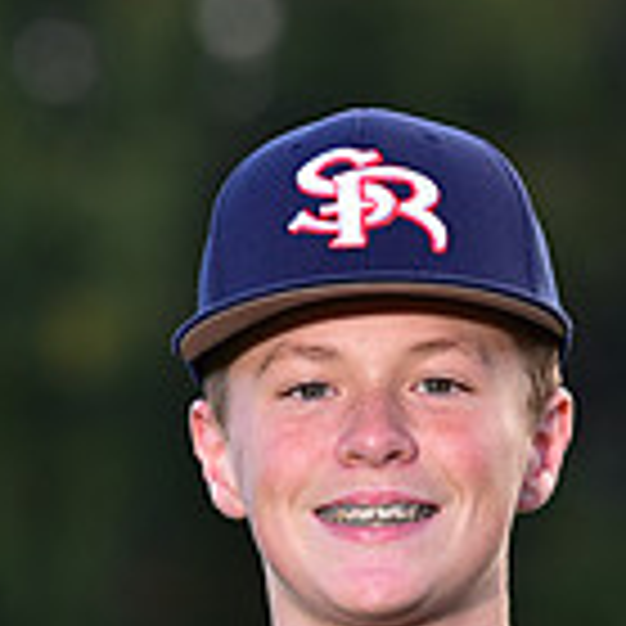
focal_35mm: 622
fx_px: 12726
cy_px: 1036
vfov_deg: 2.8
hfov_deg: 2.8
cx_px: 381
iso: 200
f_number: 4.5
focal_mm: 175
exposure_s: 1/250
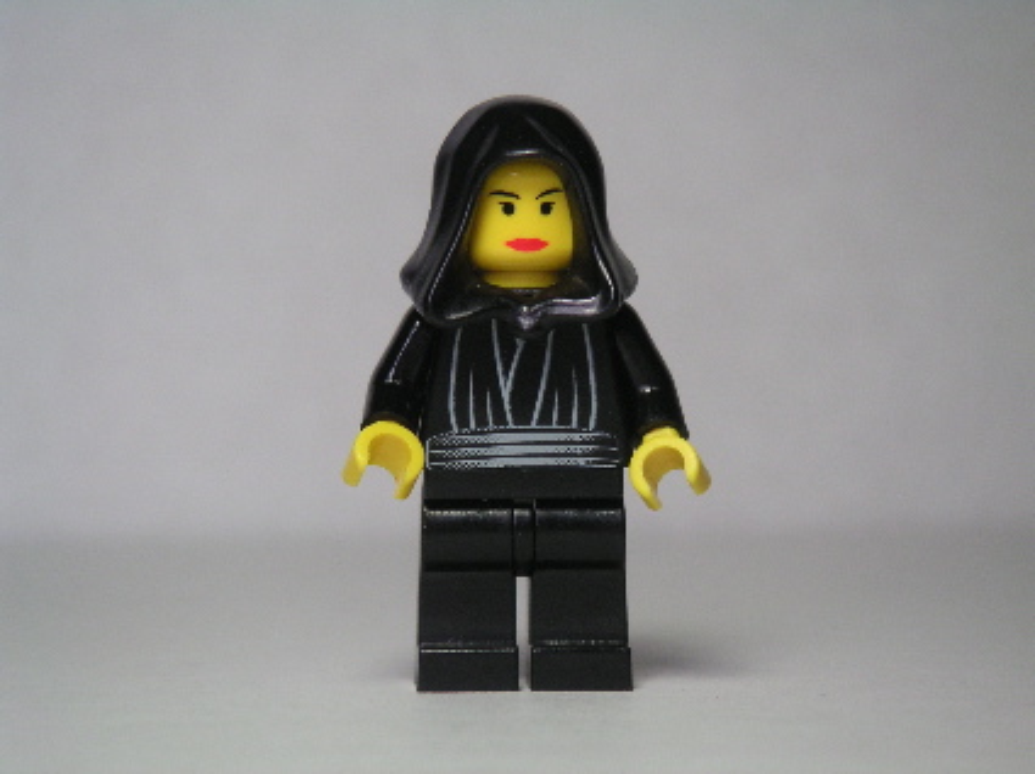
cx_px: 518
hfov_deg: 17.7
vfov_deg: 13.3
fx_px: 3316
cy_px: 387
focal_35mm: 111
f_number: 3.6
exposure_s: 1/111
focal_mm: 17.1
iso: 100
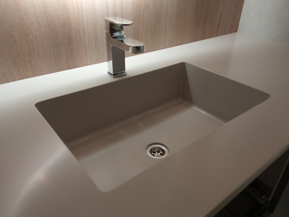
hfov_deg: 65.3
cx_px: 144
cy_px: 108
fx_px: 225
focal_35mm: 27
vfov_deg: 51.4
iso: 145
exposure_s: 1/33.3
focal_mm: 3.79
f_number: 2.2
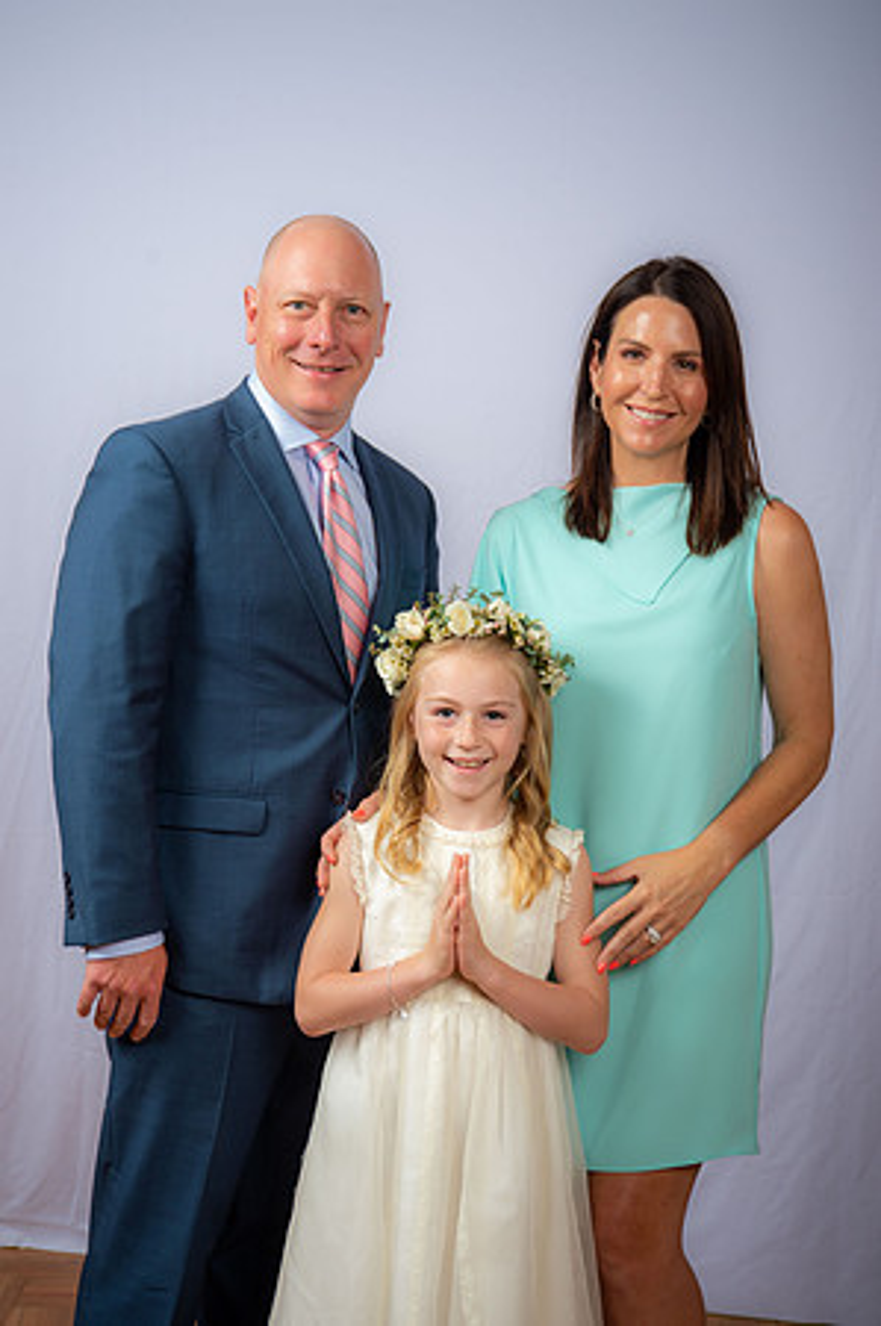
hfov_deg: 23.3
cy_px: 663
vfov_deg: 34.5
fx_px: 2134
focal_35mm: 58
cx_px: 440
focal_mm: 58
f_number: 6.3
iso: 250
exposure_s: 1/160
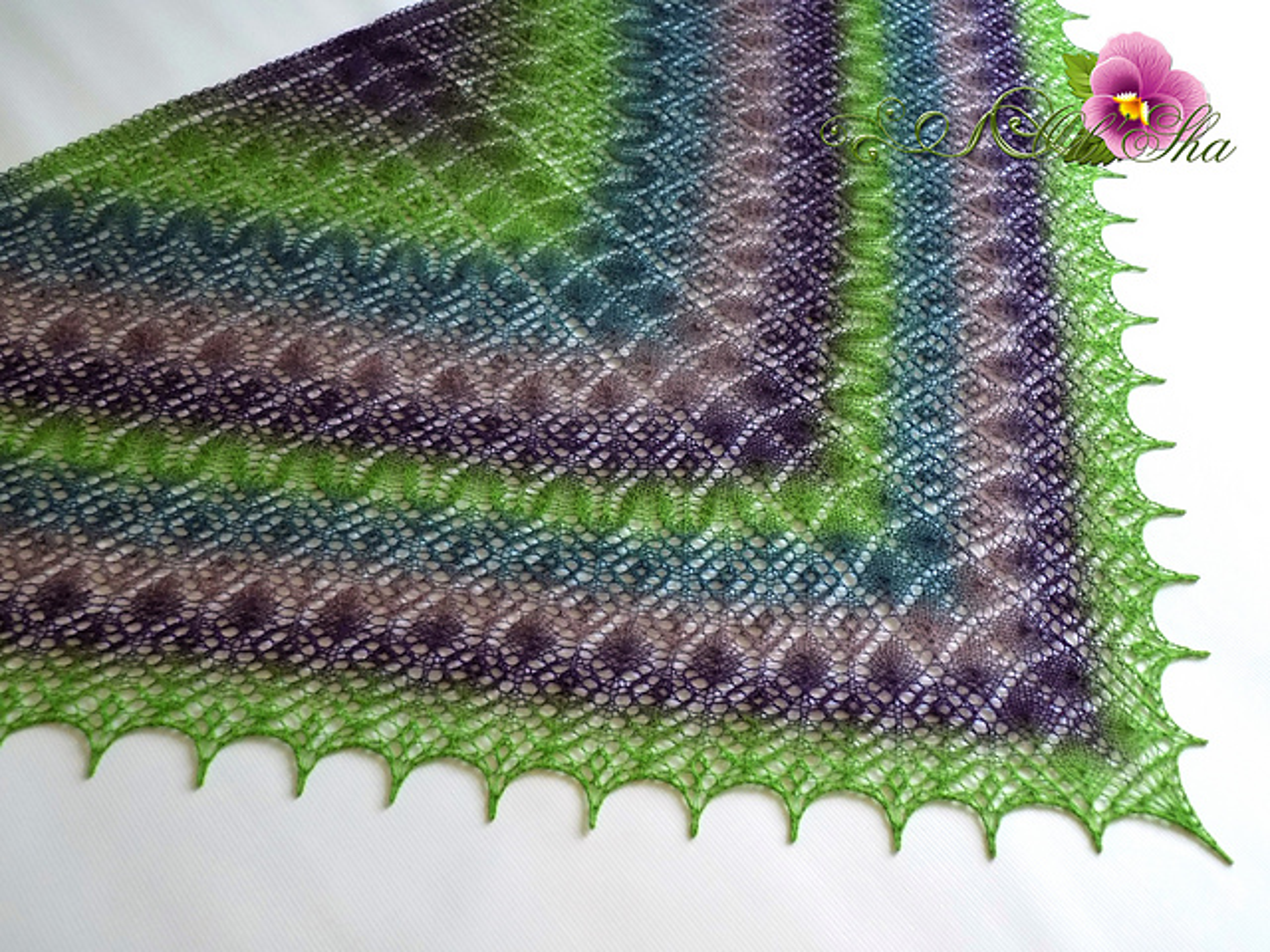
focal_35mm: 34
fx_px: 1247
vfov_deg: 41.8
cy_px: 476
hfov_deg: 54.0
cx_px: 635
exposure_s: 1/20
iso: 200
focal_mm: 6.1
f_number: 3.4
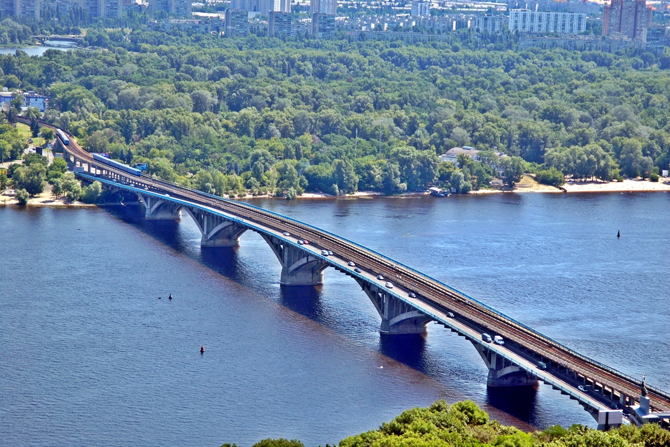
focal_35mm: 105
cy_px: 224
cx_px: 335
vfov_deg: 13.0
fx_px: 1954
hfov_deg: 19.5
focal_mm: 70
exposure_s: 1/500
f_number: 5.6
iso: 200
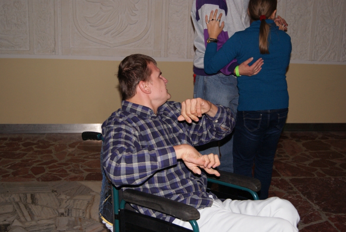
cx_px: 173
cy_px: 116
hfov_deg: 37.8
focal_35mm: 52
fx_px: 505
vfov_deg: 25.8
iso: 400
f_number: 4.5
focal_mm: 35
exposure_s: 1/60
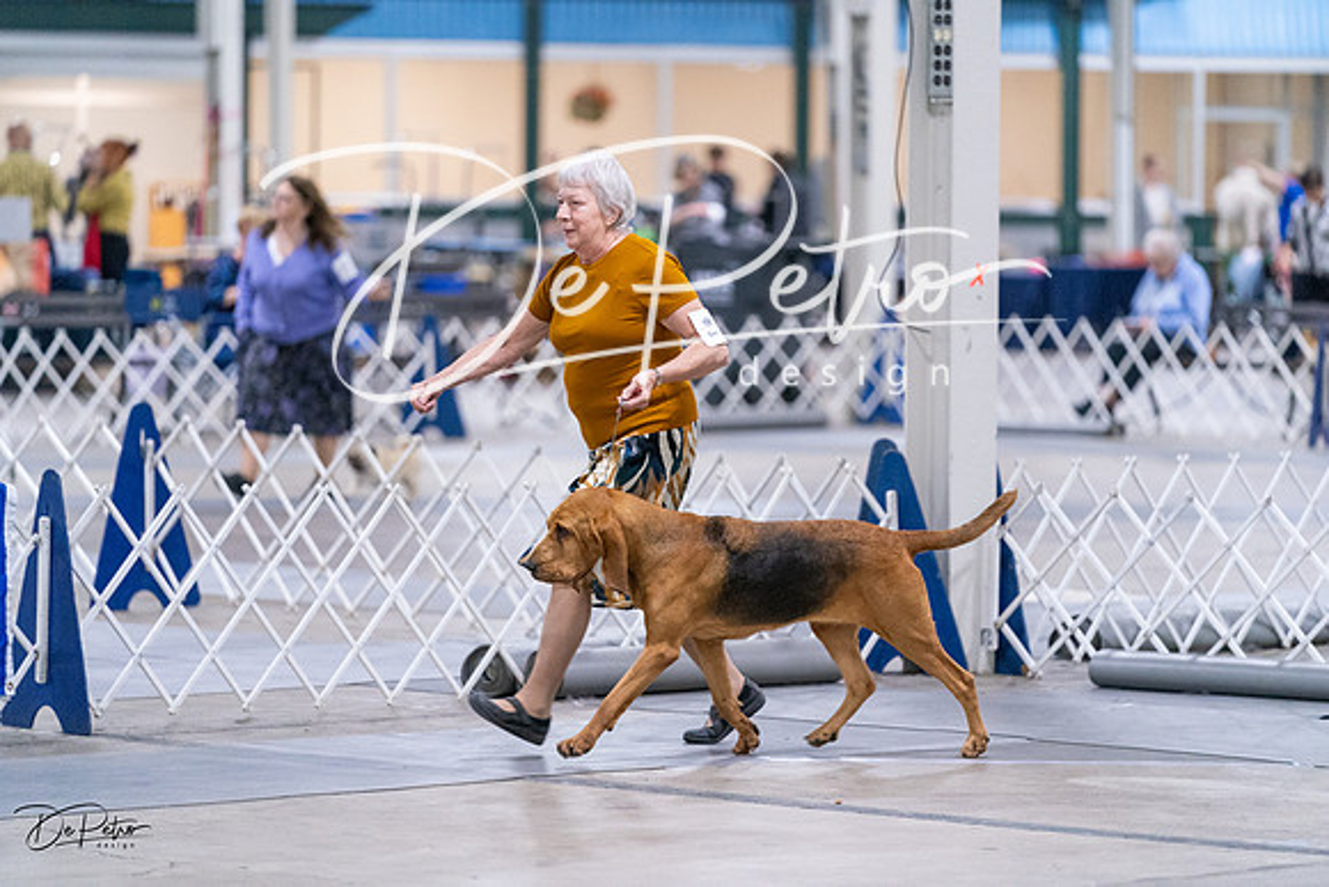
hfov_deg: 11.0
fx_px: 6905
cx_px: 664
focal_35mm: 187
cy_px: 444
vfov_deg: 7.3
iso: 6400
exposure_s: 1/250
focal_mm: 187
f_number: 2.8
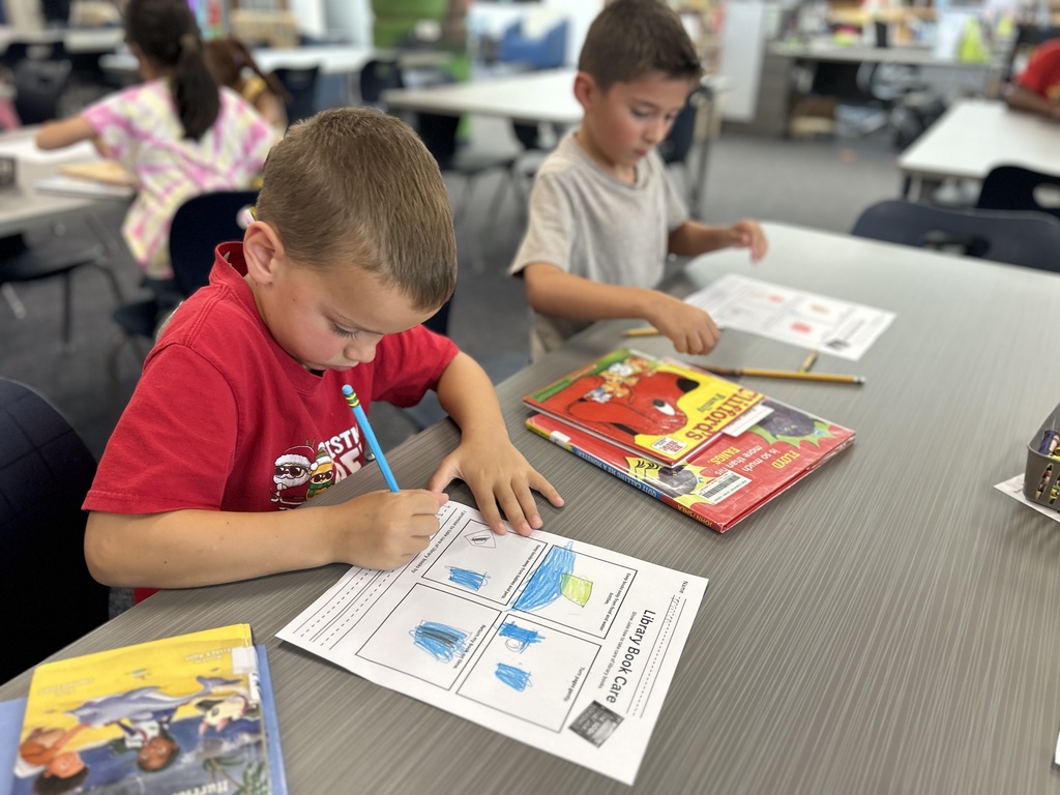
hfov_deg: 67.3
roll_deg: -0.9
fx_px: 796
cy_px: 398
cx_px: 530
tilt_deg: -26.8
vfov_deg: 53.1
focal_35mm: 26
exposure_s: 1/75
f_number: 1.5
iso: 100
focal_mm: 5.7
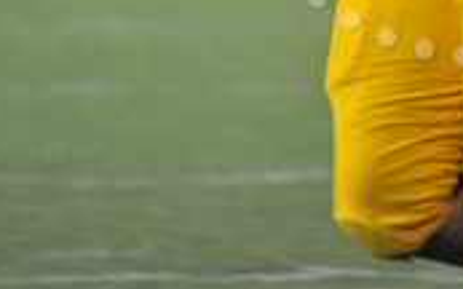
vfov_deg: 0.6
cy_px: -260
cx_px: 503
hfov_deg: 1.0
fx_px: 25872
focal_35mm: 2051
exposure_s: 1/200
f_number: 6.3
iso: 6400
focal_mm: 600
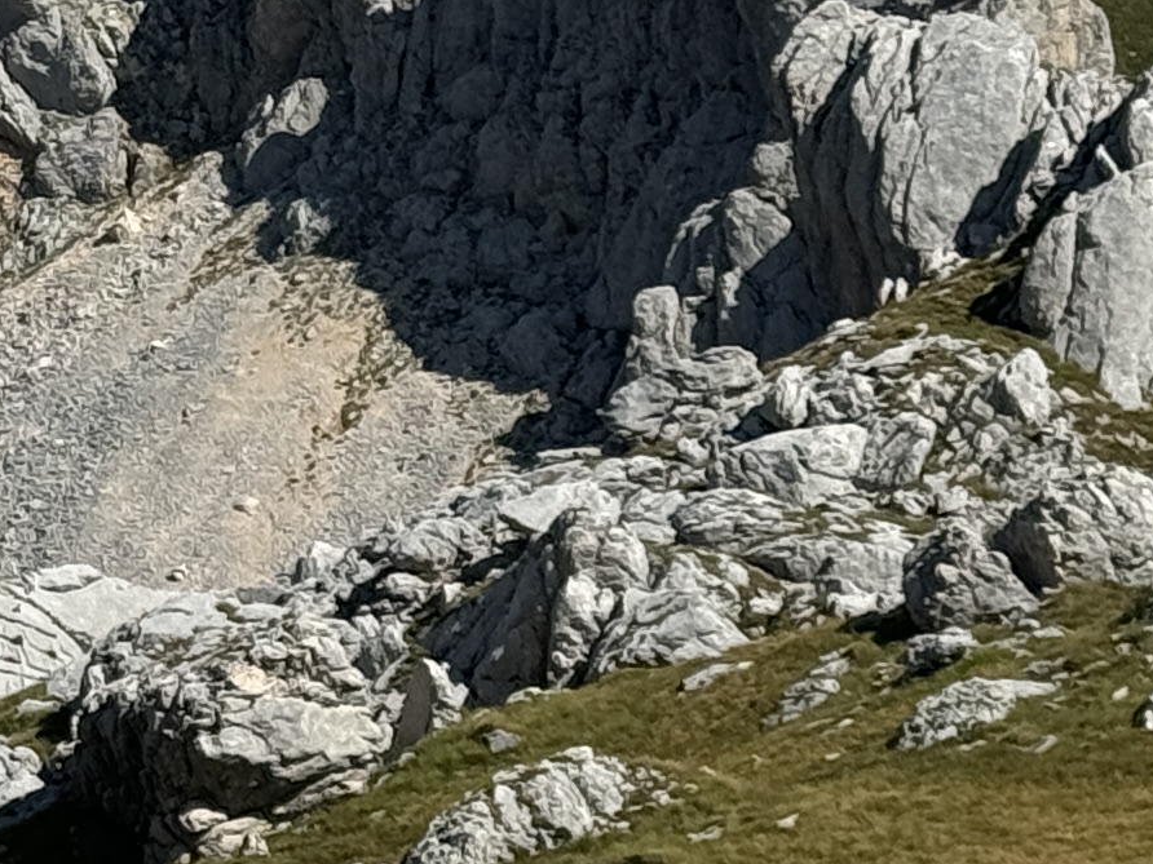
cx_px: -1249
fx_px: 7228
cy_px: 318
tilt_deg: +2.2
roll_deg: +1.2
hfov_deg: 8.6
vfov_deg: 6.8
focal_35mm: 217
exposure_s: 1/5848
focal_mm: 6.76
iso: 64
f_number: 1.78
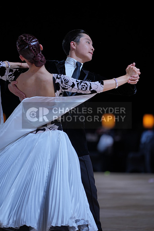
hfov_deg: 6.9
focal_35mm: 200
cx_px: 77
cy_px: 116
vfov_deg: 10.3
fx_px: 1282
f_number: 2.8
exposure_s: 1/400
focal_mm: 200
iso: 250
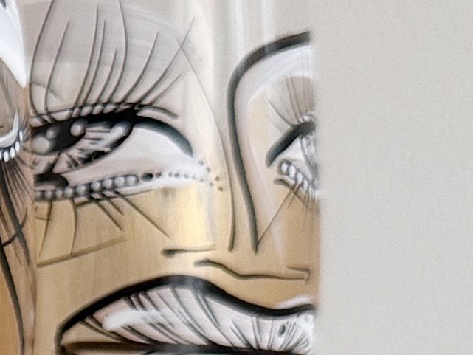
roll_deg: -0.2
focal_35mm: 151
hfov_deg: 11.2
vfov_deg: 9.5
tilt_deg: -11.8
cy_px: 587
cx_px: -622
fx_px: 2064
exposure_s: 1/60
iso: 125
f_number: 1.78
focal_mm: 6.86
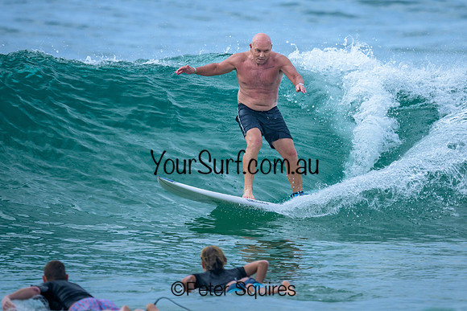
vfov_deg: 1.3
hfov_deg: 1.9
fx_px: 13922
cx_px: 280
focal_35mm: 1073
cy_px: 102
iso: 450
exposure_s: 1/3200
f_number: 6.3
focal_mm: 800
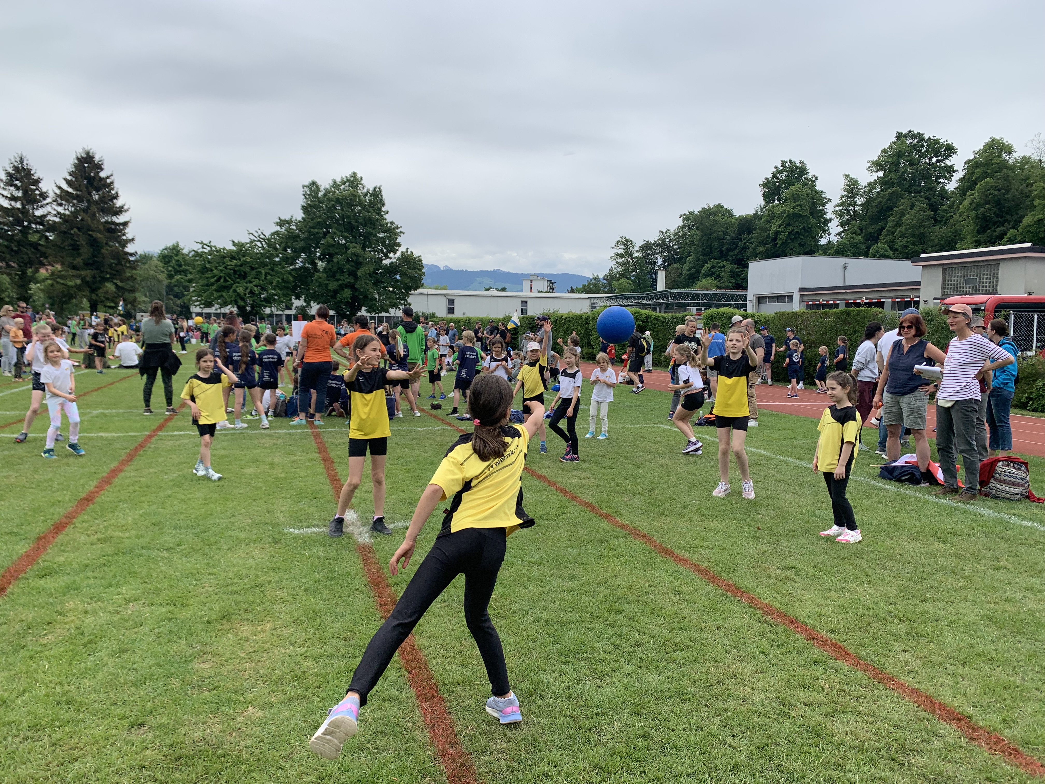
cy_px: 392
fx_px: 785
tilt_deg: -5.8
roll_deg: -0.6
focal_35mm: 26
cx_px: 522
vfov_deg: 53.1
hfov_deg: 67.3
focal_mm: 4.25
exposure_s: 1/2545
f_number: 1.8
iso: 25
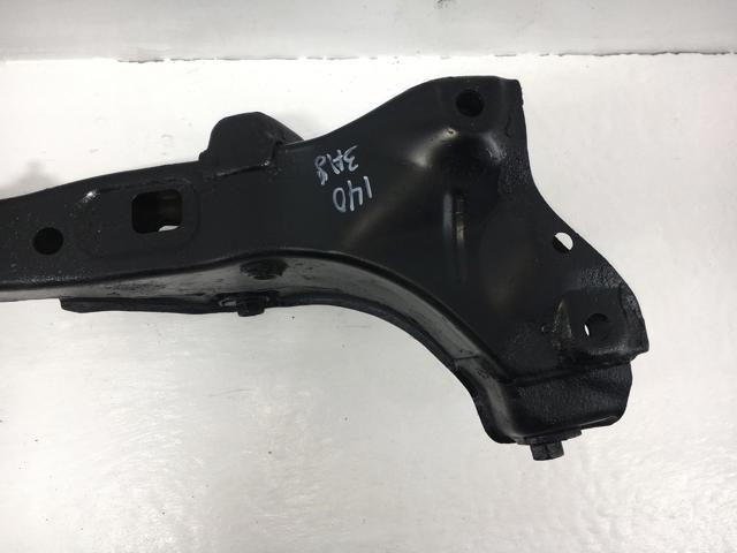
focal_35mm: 29
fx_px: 617
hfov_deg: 61.7
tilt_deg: -75.4
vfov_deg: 48.2
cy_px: 276
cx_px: 368
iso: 25
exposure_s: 1/340
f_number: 2.2
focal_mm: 4.15
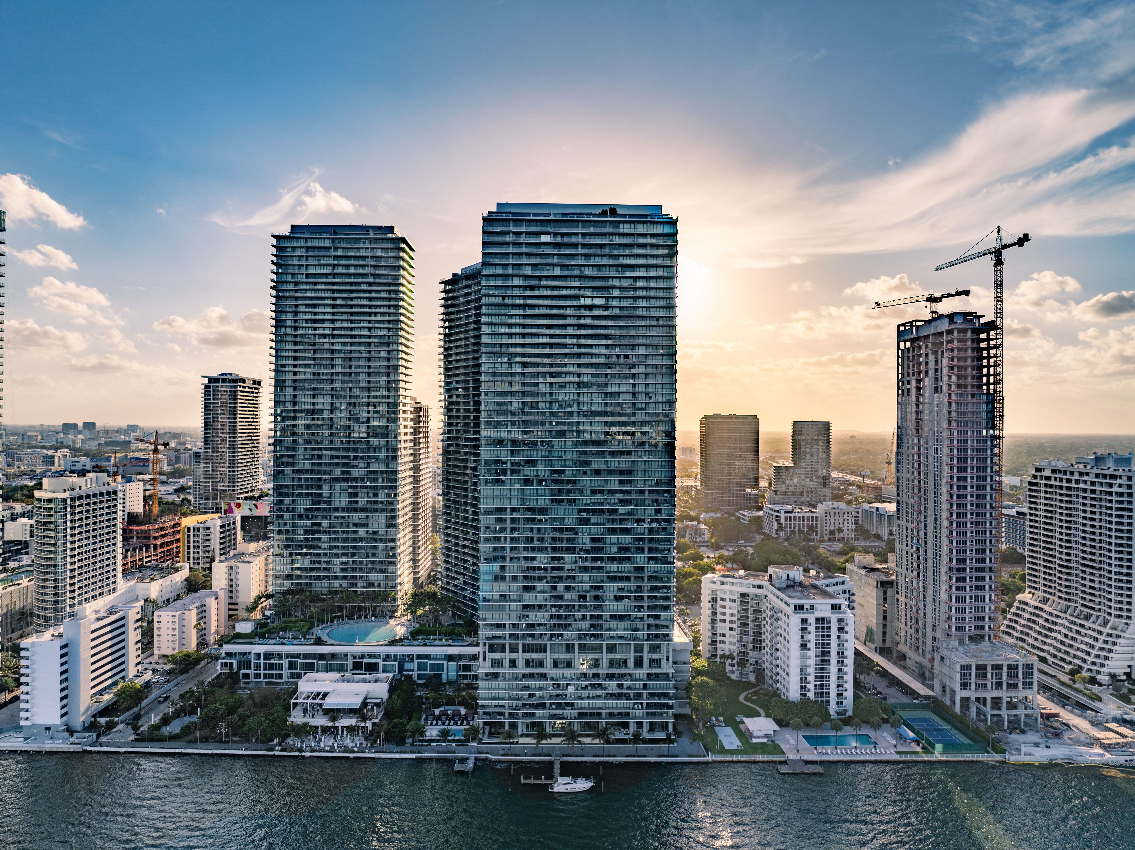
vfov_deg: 56.8
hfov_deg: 71.6
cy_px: 425
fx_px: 786
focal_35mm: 24
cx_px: 568
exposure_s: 1/800
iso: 230
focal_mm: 12.29
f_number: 2.8
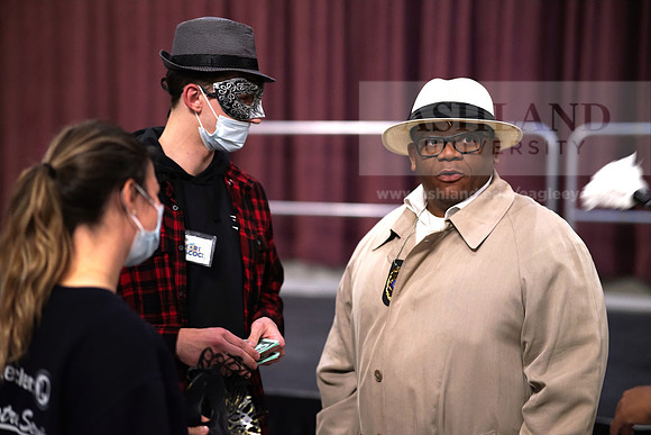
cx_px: 326
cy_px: 218
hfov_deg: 23.9
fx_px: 1537
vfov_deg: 16.1
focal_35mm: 85
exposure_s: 1/125
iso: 2500
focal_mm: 85
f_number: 1.8
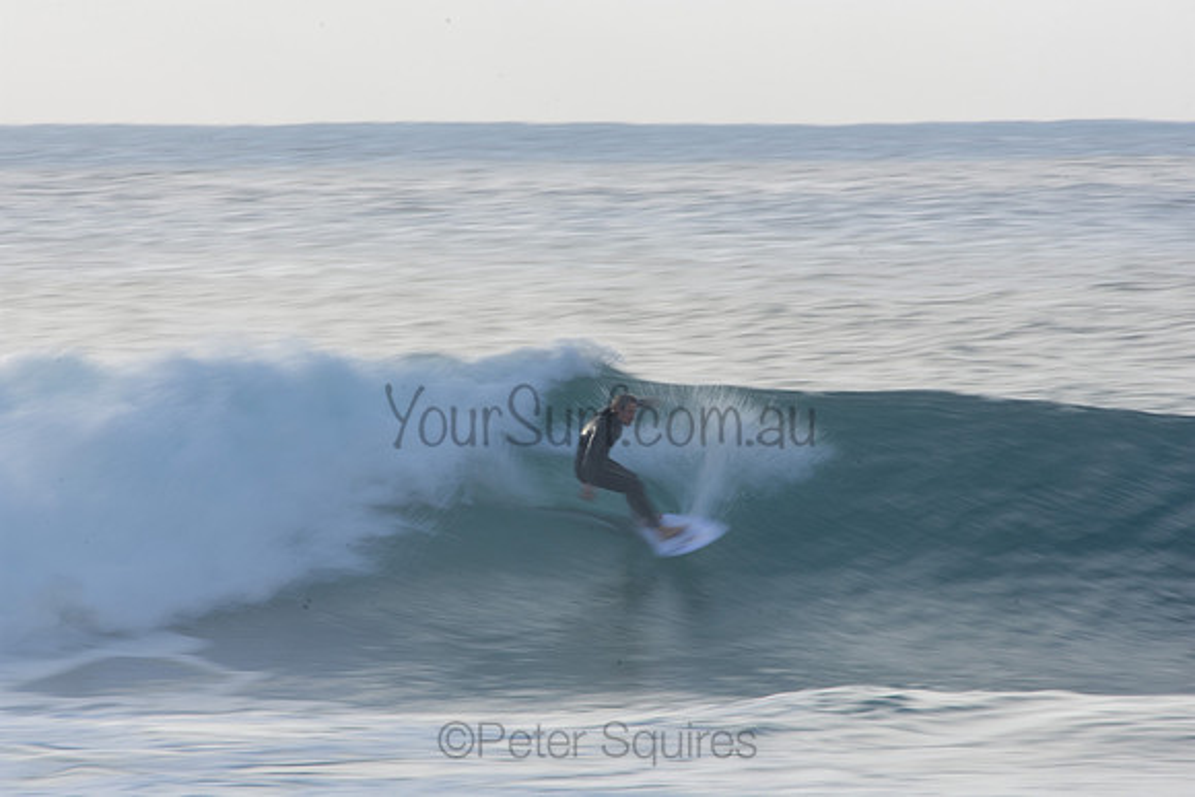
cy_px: 398
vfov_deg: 1.8
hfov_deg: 2.7
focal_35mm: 750
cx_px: 598
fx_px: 24900
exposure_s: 1/20
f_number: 25
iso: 100
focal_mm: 500
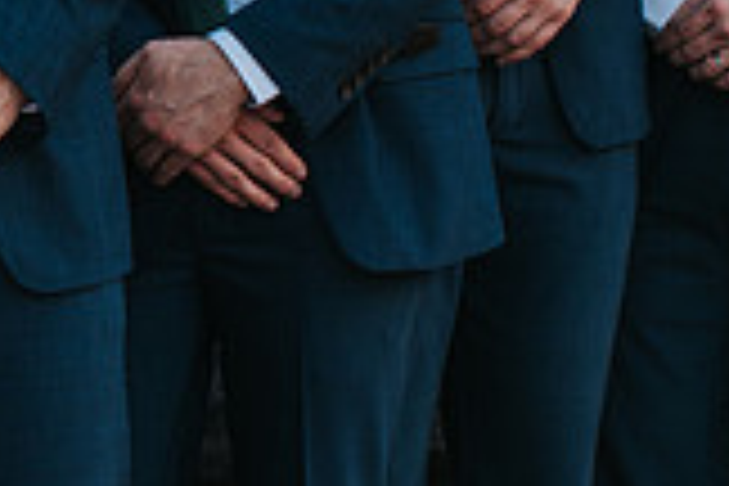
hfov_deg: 7.4
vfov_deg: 4.9
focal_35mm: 275
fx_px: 5568
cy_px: -358
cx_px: -184
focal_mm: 50
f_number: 3.2
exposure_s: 1/400
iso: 100
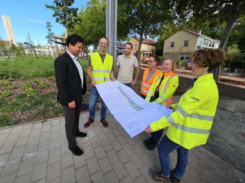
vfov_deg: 89.9
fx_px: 92
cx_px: 122
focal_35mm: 13
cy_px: 92
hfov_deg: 106.2
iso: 50
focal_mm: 2.2
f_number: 2.2
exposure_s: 1/809
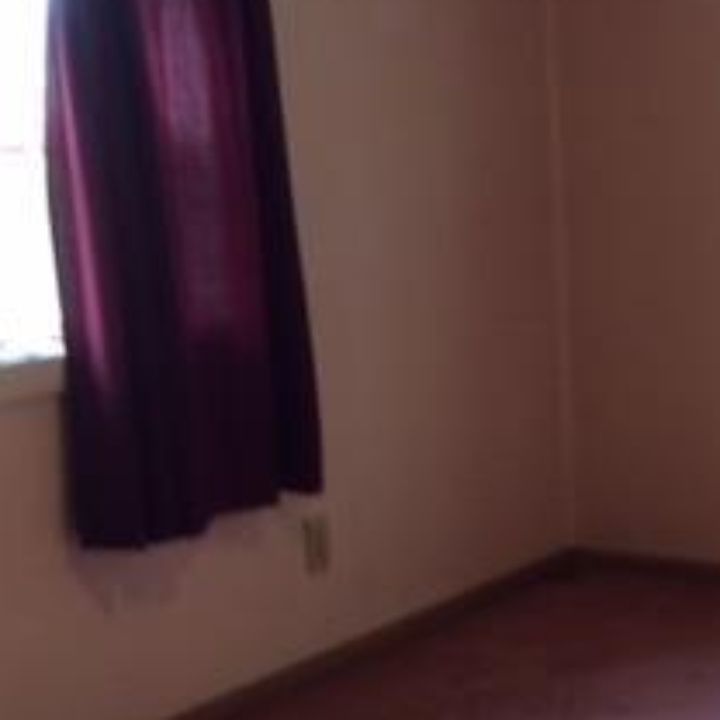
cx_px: 824
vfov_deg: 19.5
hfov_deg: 19.0
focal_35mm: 87
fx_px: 2047
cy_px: 692
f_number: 2.4
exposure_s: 1/24
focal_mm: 3.3
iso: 50
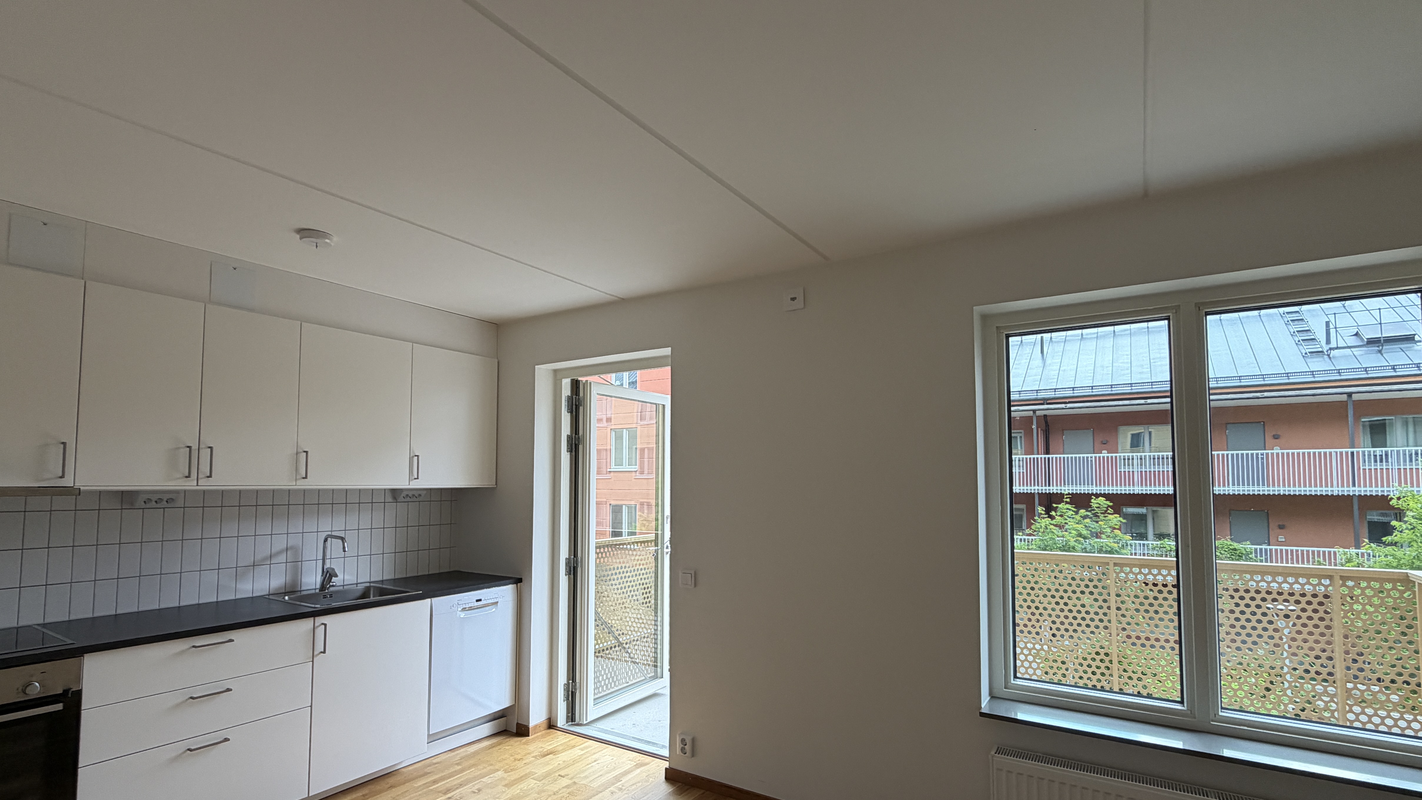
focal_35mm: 18
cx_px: 698
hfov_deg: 92.7
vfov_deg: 60.9
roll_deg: -0.2
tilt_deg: +3.5
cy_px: 445
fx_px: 679
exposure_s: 1/121
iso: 100
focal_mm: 2.22
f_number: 2.2
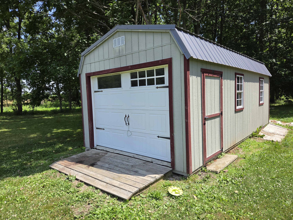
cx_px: 146
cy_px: 110
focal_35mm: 23
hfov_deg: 73.9
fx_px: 195
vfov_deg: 58.9
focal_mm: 5.4
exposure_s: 1/2077
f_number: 1.8
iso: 80
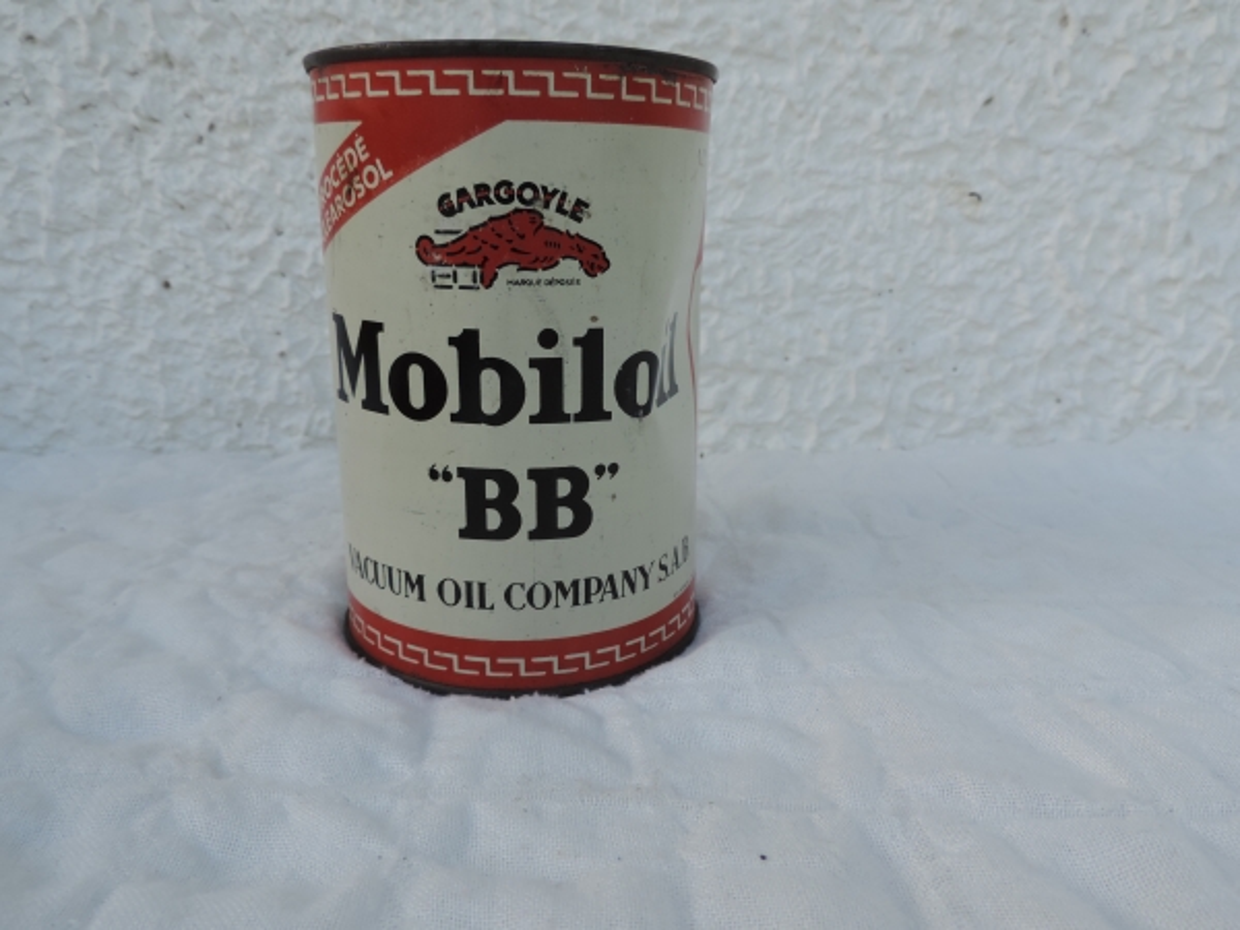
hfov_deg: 63.4
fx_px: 1003
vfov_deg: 49.7
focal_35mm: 28
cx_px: 620
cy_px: 465
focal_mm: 4.9
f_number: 3.1
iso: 80
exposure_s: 1/500
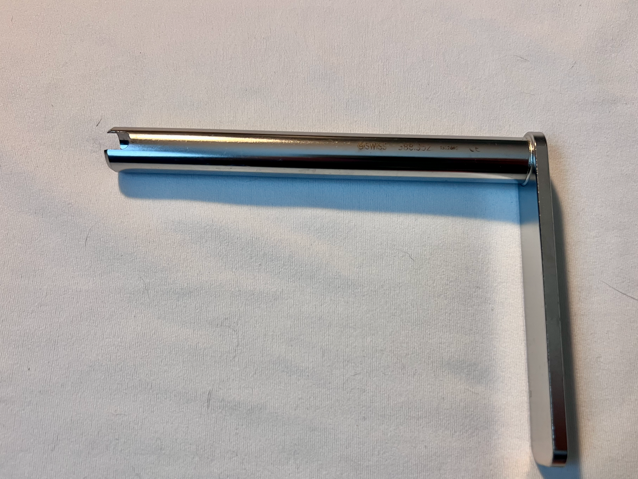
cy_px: 253
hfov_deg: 61.6
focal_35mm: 29
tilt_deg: -71.6
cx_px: 338
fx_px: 534
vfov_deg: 48.2
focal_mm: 5.7
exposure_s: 1/60
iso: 100
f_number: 1.5
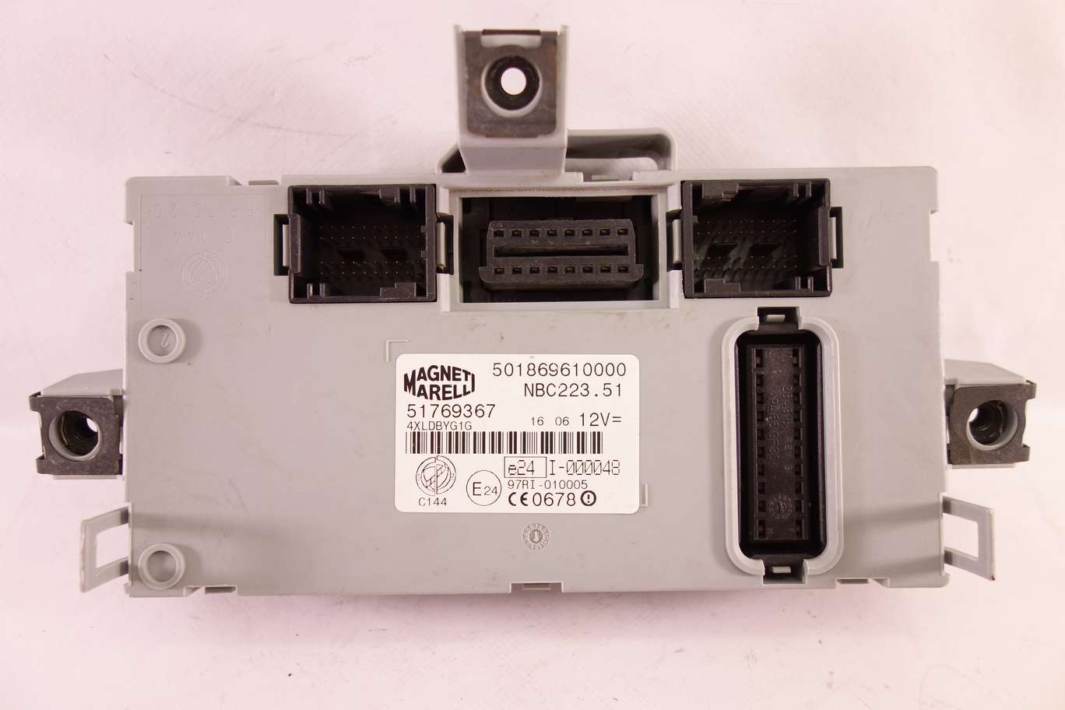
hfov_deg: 65.5
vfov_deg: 46.4
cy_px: 355
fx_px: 828
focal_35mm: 28
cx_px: 532
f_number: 2.2
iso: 200
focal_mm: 10.4
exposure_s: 1/80
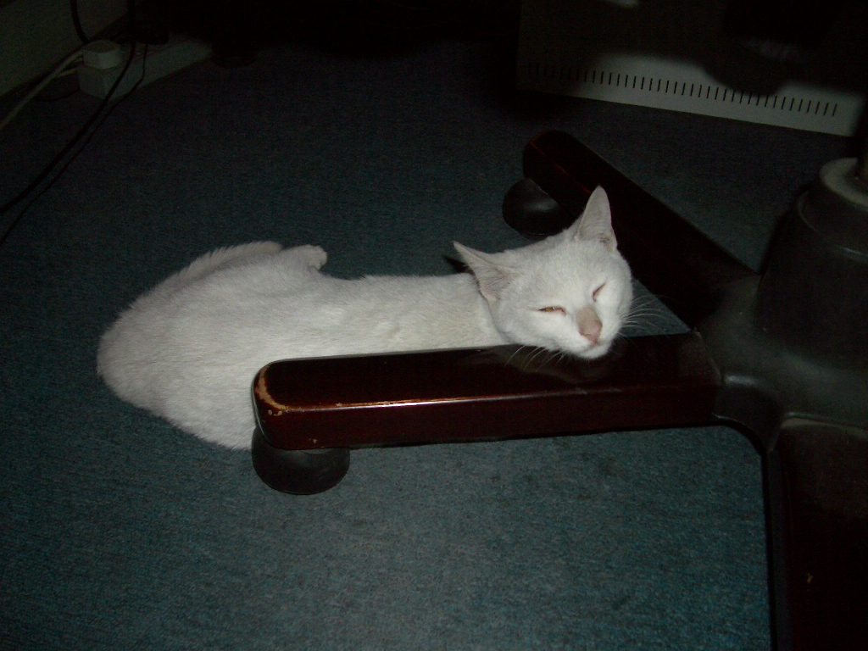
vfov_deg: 40.7
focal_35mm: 35
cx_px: 434
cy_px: 326
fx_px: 878
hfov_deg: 52.6
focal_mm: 5.8
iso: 100
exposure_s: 1/60
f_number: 2.6
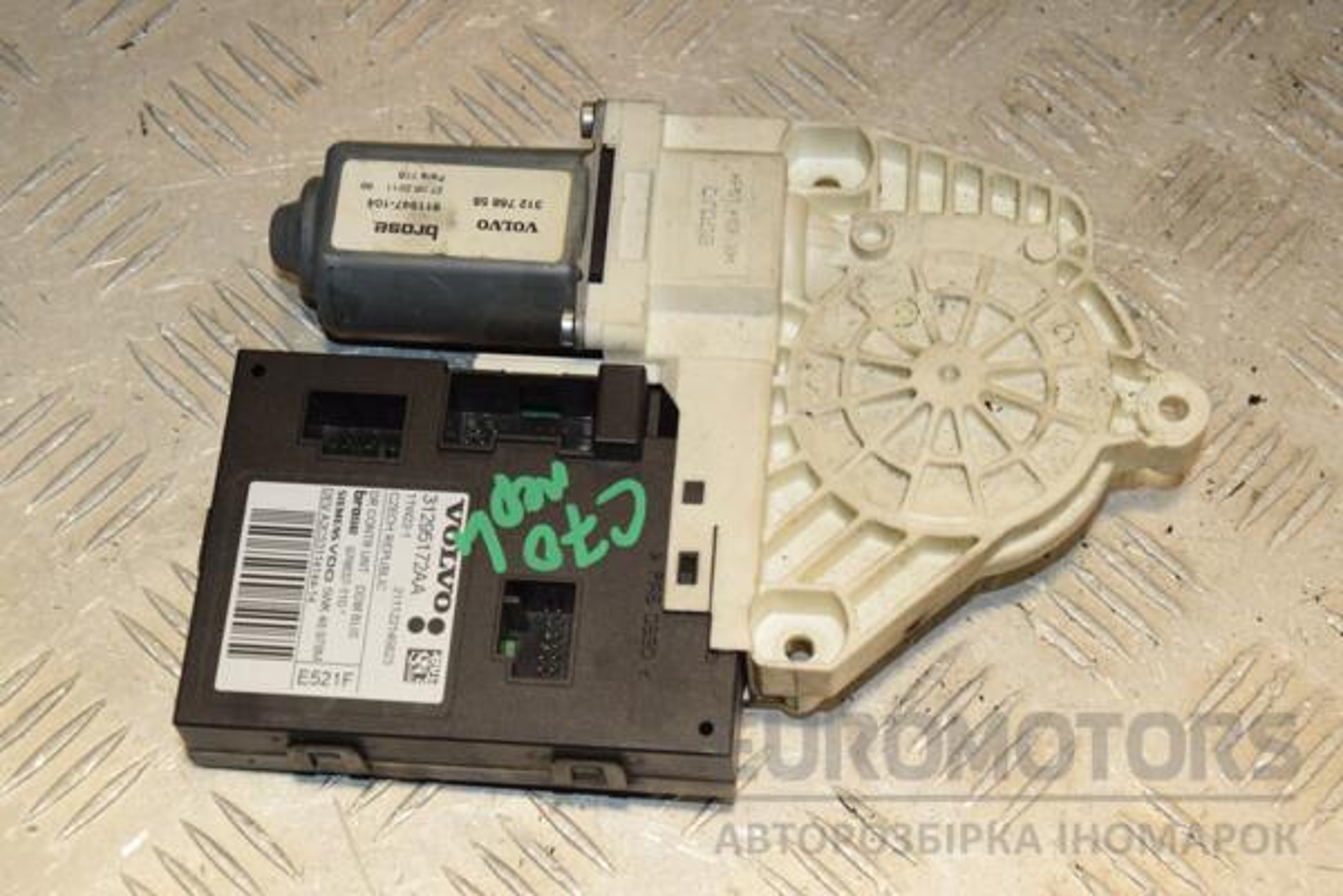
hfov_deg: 28.1
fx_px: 2686
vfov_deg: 18.9
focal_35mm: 72
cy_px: 448
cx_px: 672
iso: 800
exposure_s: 1/200
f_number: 8
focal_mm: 48
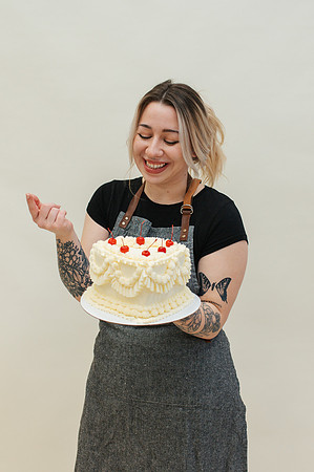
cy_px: 236
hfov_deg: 25.7
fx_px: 689
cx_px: 151
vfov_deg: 37.8
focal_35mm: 53
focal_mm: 35
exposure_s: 1/160
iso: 560
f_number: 3.2
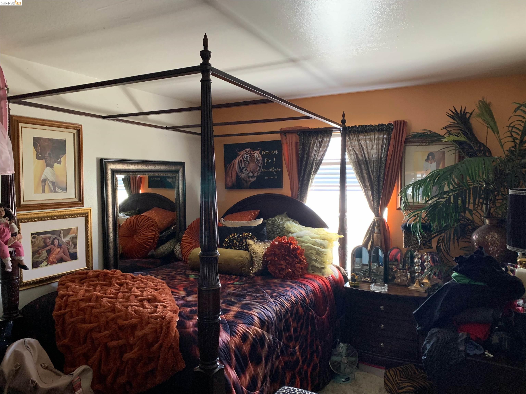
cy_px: 197
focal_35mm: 26
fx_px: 395
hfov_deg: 67.3
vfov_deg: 53.1
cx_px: 263
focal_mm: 4.25
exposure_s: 1/41
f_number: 1.8
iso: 400
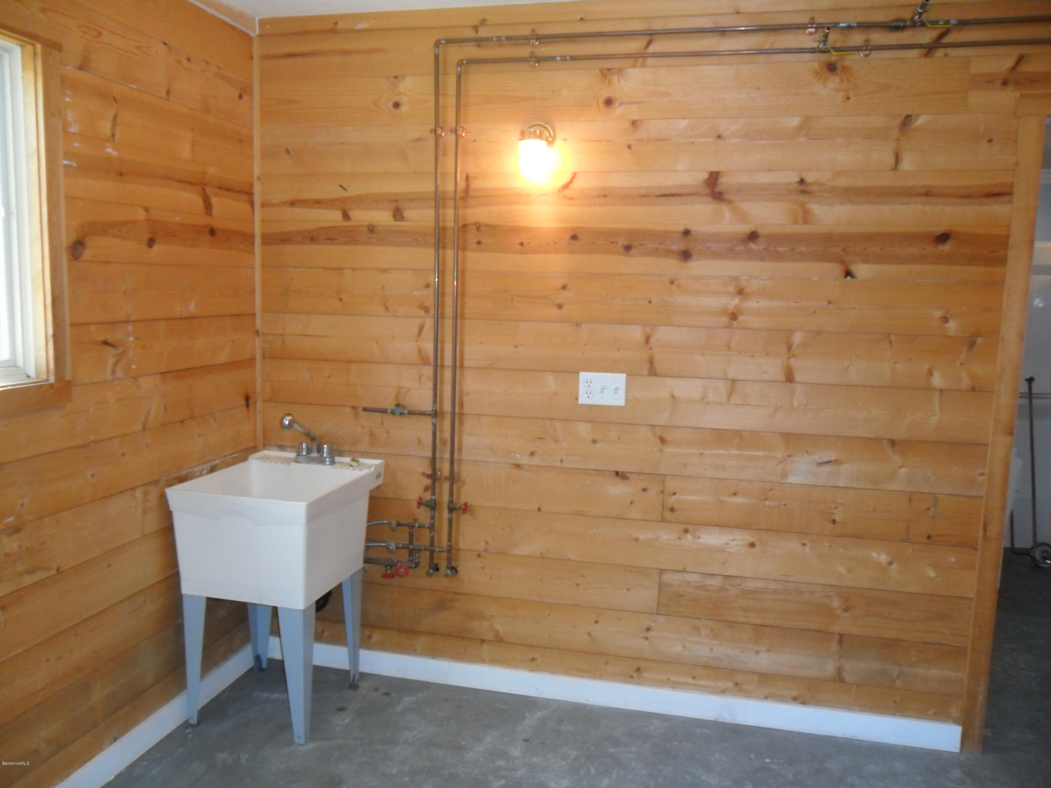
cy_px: 394
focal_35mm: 27
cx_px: 526
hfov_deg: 65.3
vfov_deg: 51.4
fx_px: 820
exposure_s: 1/45
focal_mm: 4.9
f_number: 3.5
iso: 240
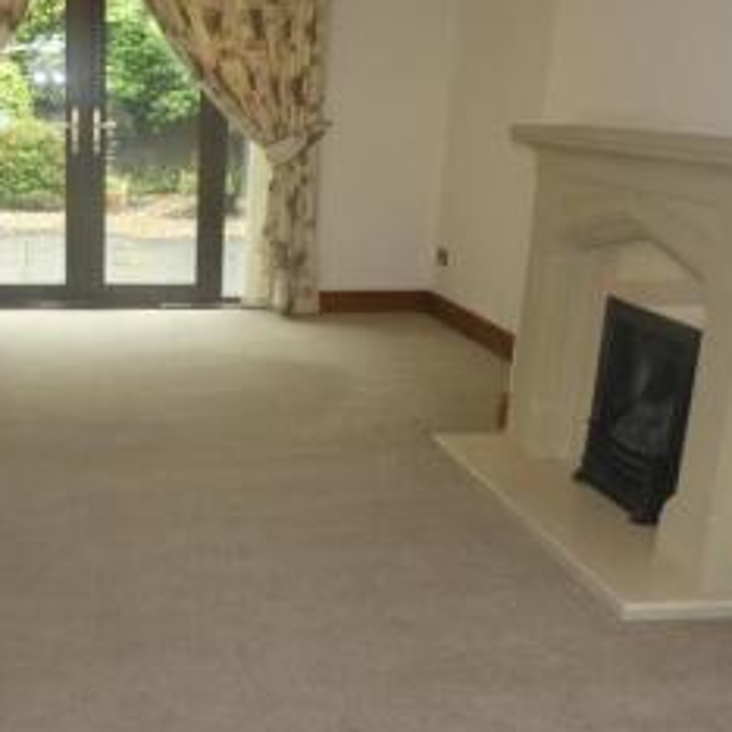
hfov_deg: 36.8
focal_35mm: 44
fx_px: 1053
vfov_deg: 38.2
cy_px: 424
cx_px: 127
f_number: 2.8
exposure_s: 1/60
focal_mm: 3.6
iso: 125
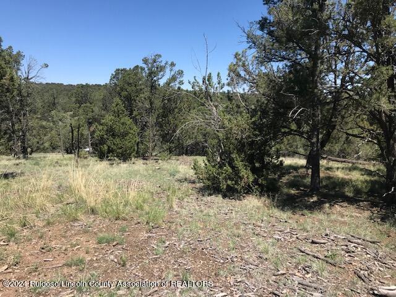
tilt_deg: -7.7
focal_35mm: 28
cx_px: 198
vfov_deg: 49.7
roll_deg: -0.9
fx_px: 320
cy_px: 148
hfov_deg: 63.4
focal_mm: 3.99
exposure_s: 1/1773
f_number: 1.8
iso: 20
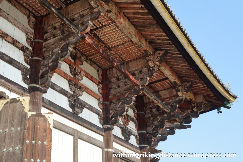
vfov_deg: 29.8
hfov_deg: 43.7
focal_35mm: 45
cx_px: 122
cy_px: 81
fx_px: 303
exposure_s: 1/100
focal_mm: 30
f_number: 11
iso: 200
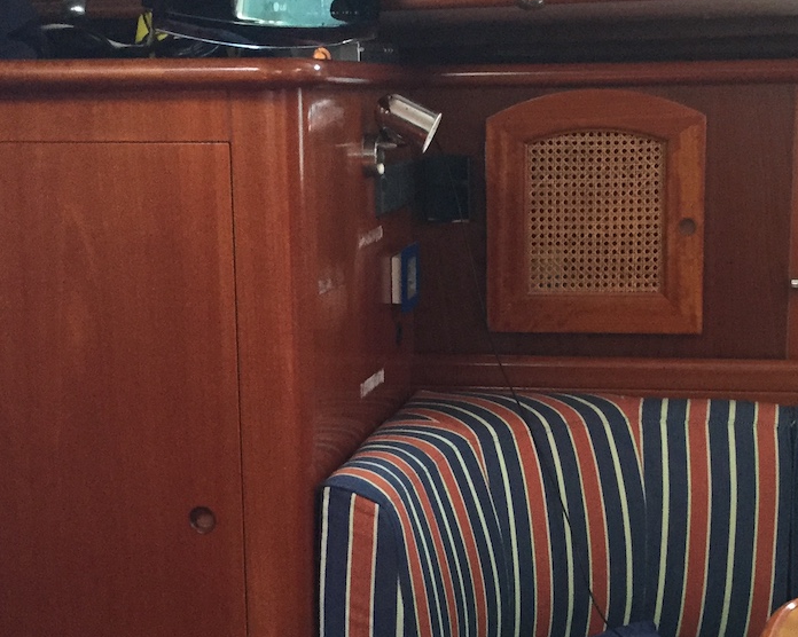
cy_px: 426
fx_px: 1676
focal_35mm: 71
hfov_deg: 26.8
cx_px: 440
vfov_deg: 21.5
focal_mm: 3.3
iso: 160
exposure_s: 1/33
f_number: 2.4
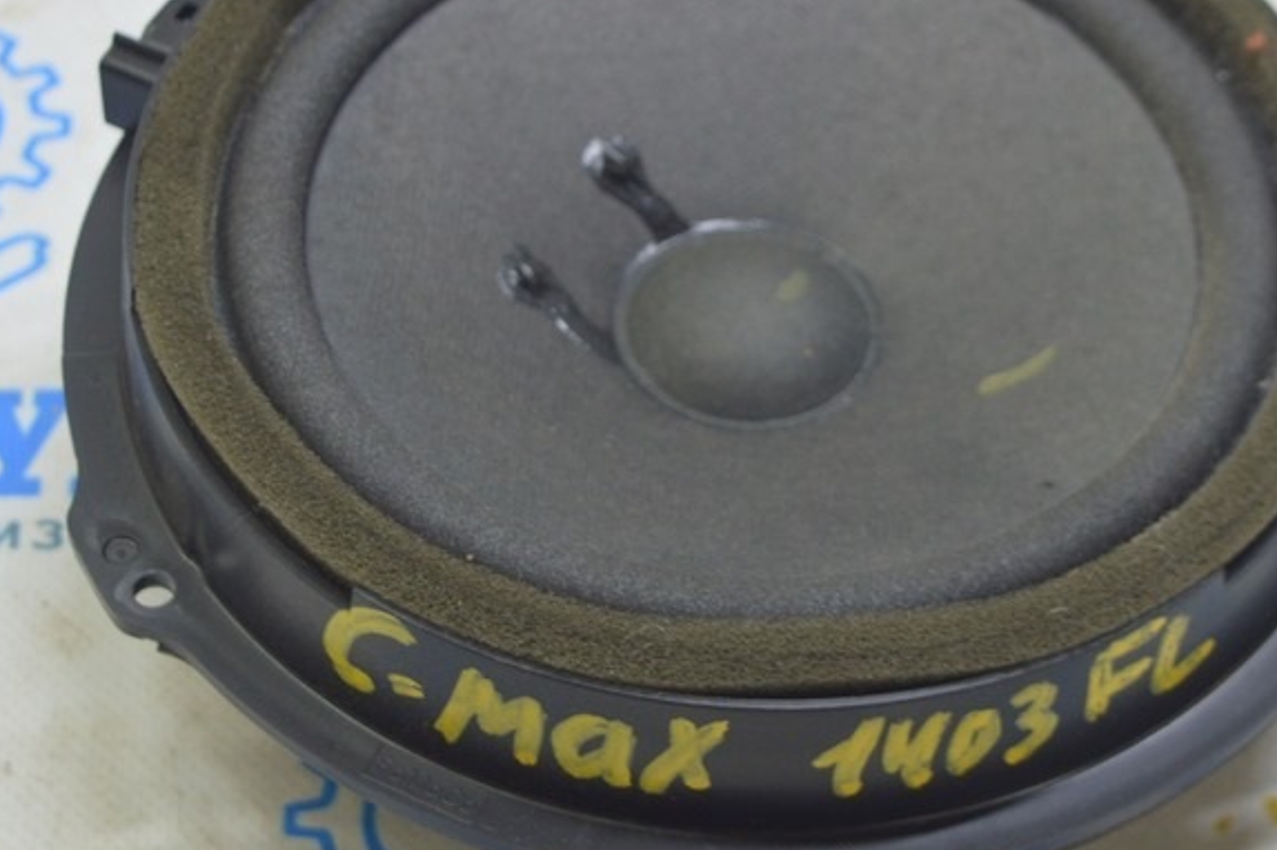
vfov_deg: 12.8
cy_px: 386
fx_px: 3793
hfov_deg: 19.1
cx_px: 676
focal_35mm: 107
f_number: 5.6
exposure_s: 1/20
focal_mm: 40
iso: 400
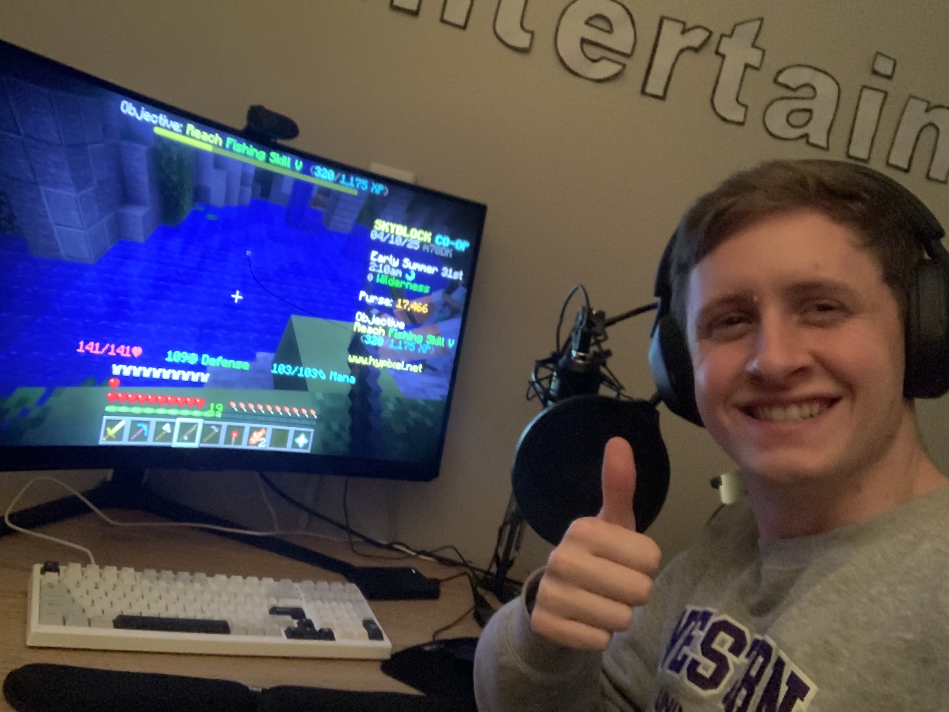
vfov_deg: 44.2
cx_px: 474
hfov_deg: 56.8
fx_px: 877
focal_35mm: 32
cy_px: 356
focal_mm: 2.87
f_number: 2.2
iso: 1600
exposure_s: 1/15
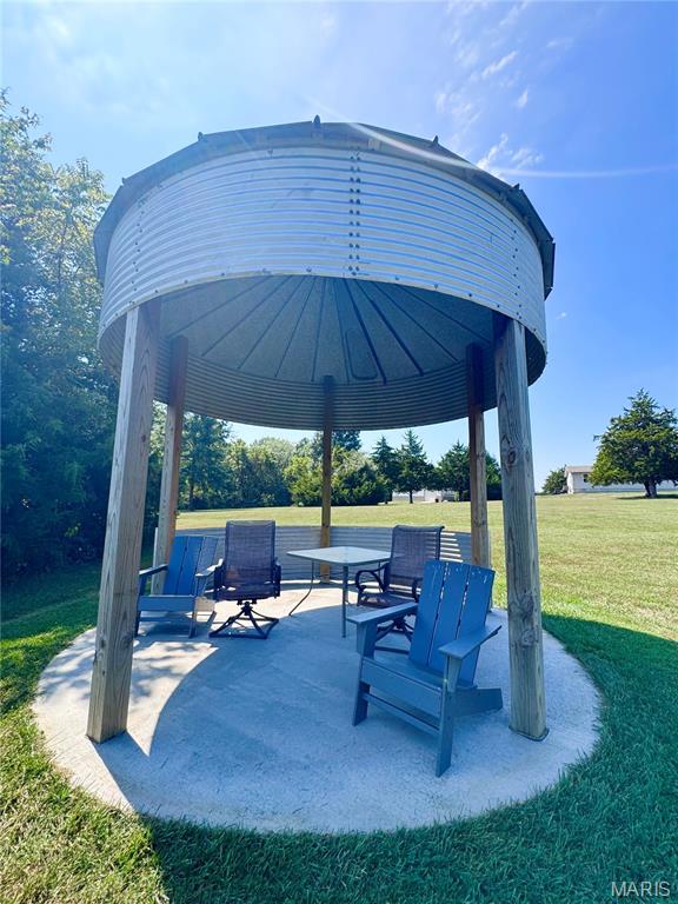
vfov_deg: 102.1
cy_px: 452
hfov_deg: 85.7
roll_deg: -1.8
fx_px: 366
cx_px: 339
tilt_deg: +8.7
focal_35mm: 14
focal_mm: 2.22
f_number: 2.2
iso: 40
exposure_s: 1/756
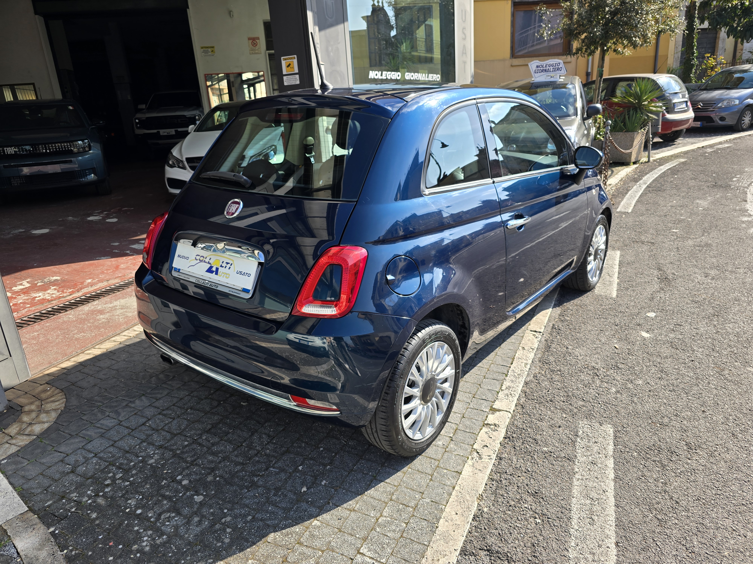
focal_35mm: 23
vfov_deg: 58.9
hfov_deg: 73.9
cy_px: 282
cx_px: 376
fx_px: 500
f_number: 1.7
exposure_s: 1/249
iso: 12
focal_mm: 6.3
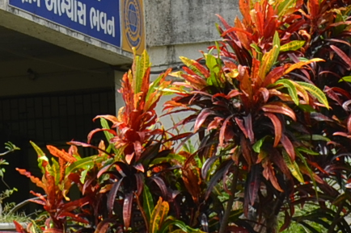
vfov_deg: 8.8
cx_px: 167
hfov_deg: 13.4
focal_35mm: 153
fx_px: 1491
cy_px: -110
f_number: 8
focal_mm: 18
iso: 110
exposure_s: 1/250
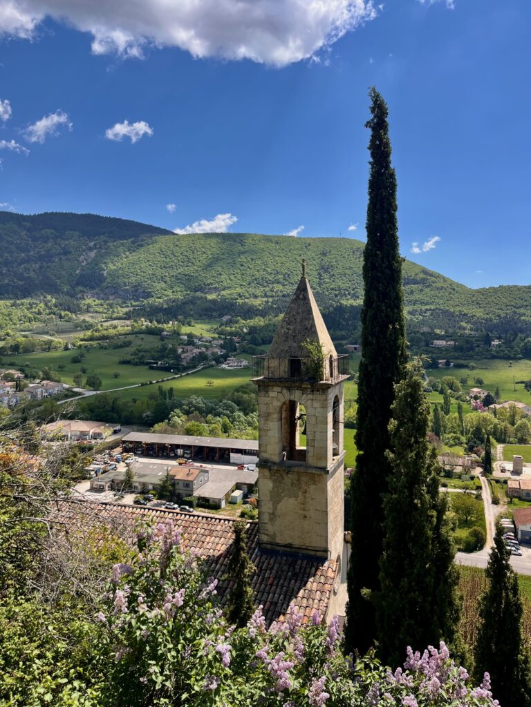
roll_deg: +0.1
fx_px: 532
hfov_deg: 53.1
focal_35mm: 26
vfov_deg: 67.3
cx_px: 266
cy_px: 354
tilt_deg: -0.8
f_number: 1.6
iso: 50
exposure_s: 1/2899
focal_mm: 5.1
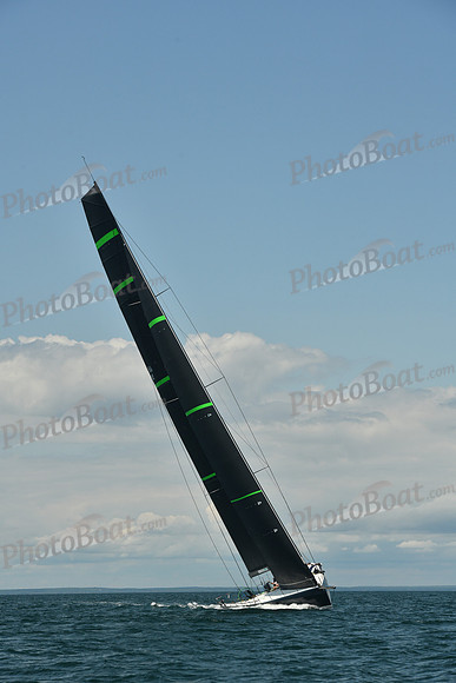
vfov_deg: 18.3
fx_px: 2127
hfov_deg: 12.2
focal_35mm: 112
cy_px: 342
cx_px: 228
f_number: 9
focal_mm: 112
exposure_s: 1/640
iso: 320
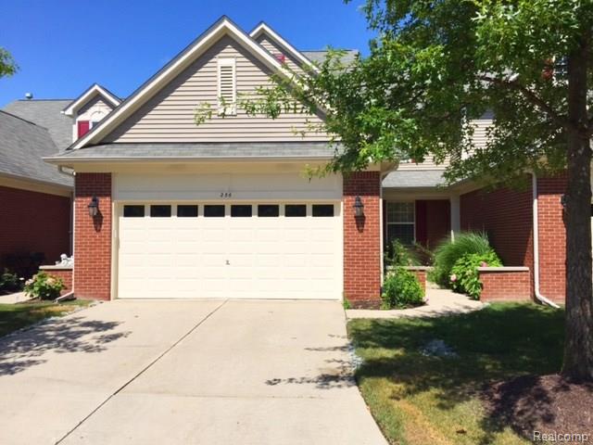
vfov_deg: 48.2
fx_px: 497
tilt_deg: +2.6
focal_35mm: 29
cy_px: 222
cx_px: 296
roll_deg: -0.5
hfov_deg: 61.7
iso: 32
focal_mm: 4.15
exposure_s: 1/3597
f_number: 2.2
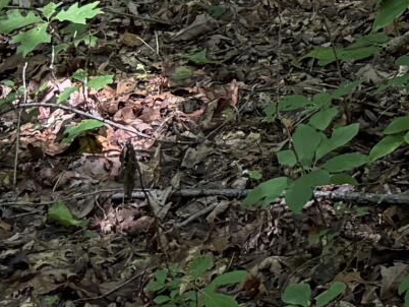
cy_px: -729
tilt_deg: +4.4
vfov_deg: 7.1
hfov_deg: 10.0
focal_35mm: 179
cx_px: 885
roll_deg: -0.1
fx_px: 2116
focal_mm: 6.76
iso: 125
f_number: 1.78
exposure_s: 1/205
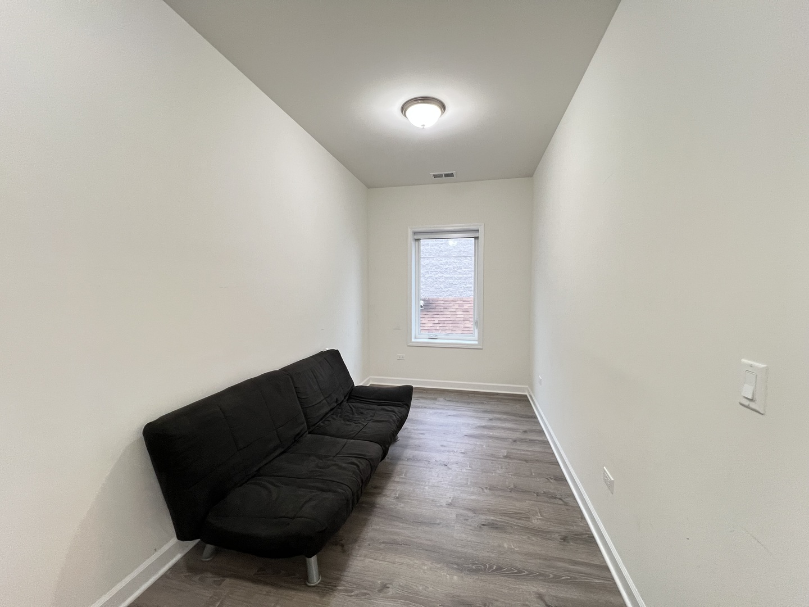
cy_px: 304
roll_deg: -0.3
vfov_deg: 89.9
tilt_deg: -2.1
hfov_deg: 106.2
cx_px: 404
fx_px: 304
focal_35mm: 13
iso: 250
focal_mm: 1.57
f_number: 1.8
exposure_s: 1/60
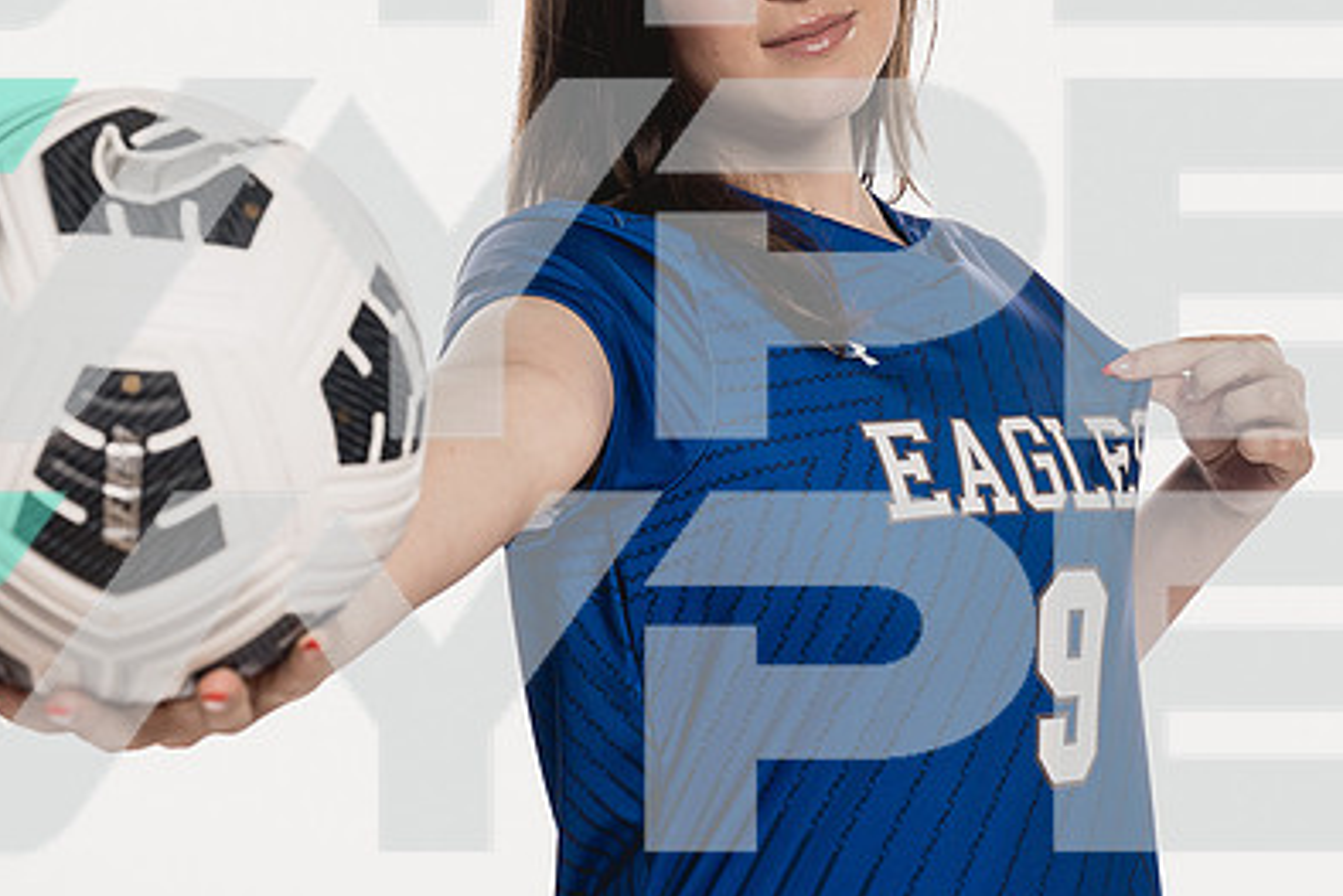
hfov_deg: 17.8
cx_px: 568
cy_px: 245
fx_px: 4291
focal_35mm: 115
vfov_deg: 11.9
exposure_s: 1/250
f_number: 5.6
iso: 400
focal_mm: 69
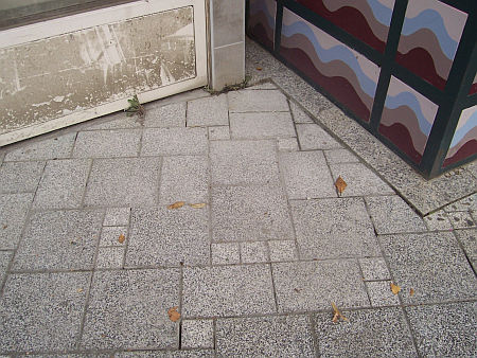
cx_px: 238
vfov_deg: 41.8
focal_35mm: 34
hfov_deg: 53.9
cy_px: 179
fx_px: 469
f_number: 5.6
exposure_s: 1/250
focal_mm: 5.6
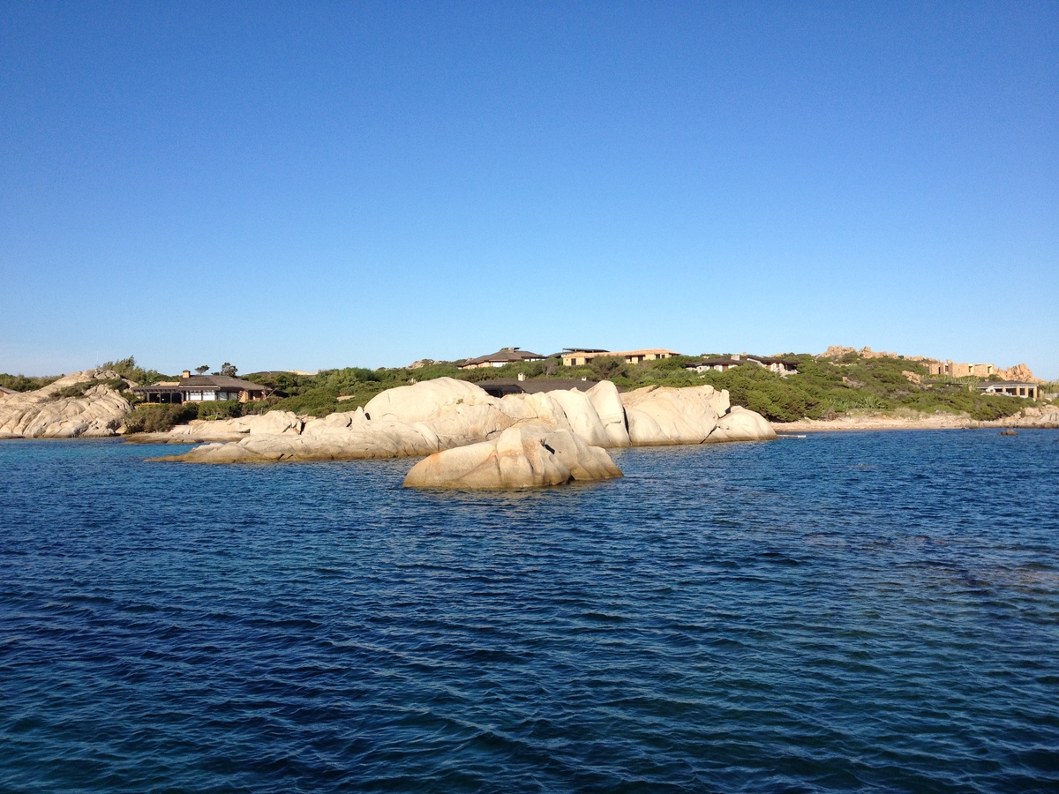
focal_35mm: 35
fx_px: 1071
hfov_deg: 52.6
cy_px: 397
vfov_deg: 40.7
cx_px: 530
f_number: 2.4
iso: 64
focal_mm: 4.28
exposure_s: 1/1905
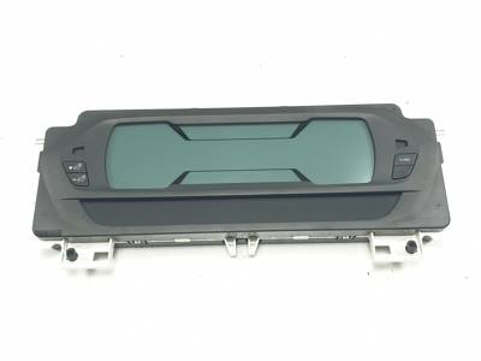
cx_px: 240
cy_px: 180
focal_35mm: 26
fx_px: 361
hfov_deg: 67.3
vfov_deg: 53.1
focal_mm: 4.3
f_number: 2.4
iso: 50
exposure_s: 1/100
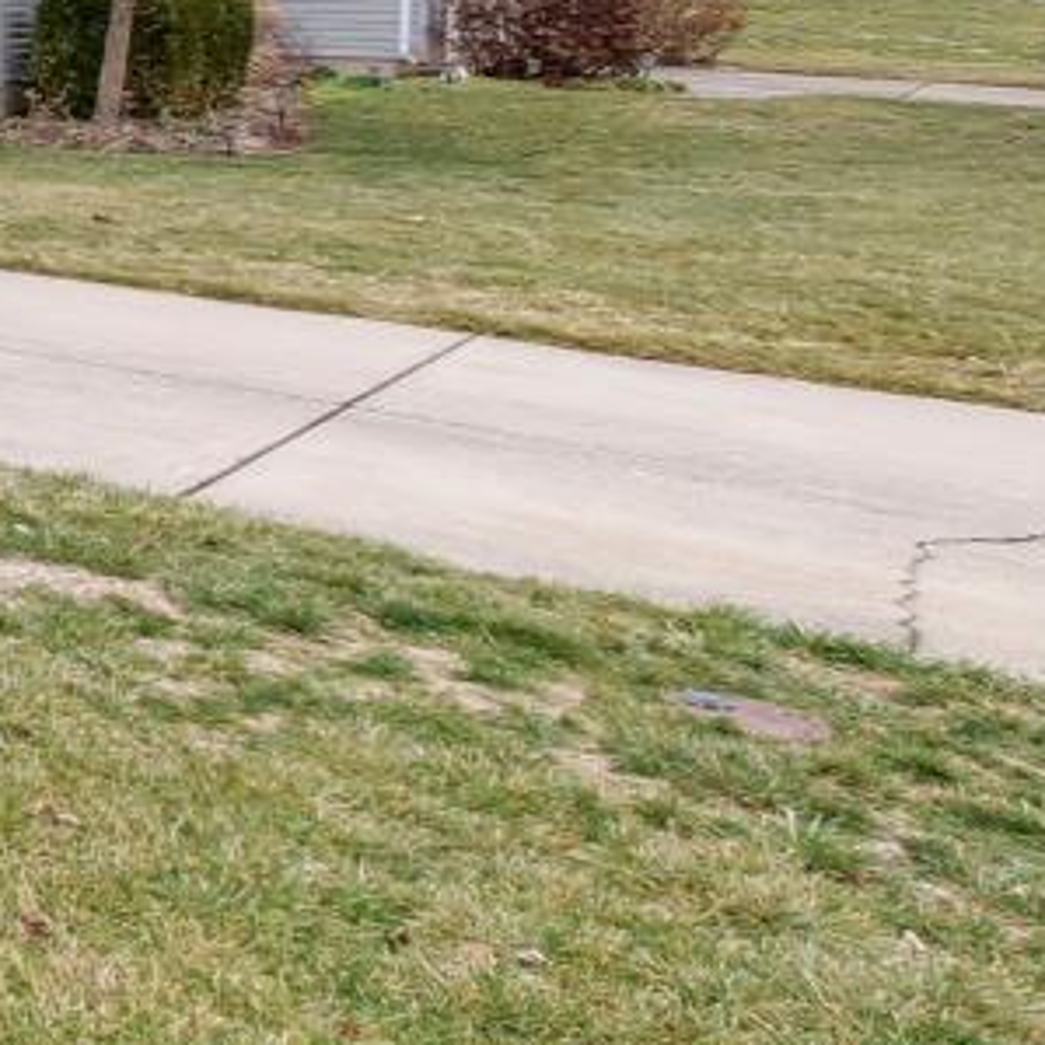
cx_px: -1496
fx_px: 2118
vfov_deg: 25.9
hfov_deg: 15.0
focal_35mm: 62
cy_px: -72
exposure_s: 1/160
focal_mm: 7
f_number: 7.1
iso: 200
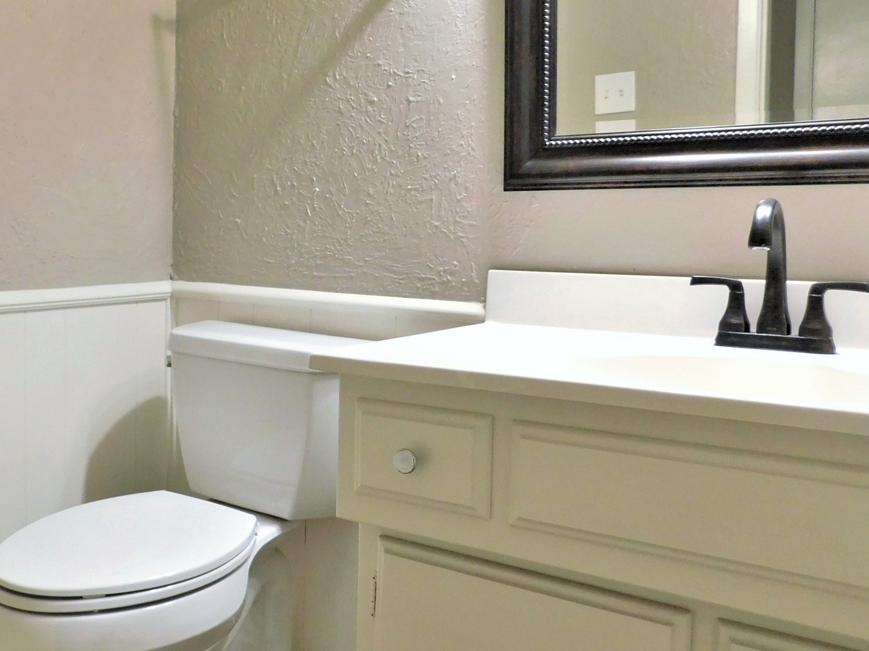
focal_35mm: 35
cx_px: 284
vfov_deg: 40.6
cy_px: 271
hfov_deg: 51.6
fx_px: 878
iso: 320
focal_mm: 4
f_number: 3
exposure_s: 1/30
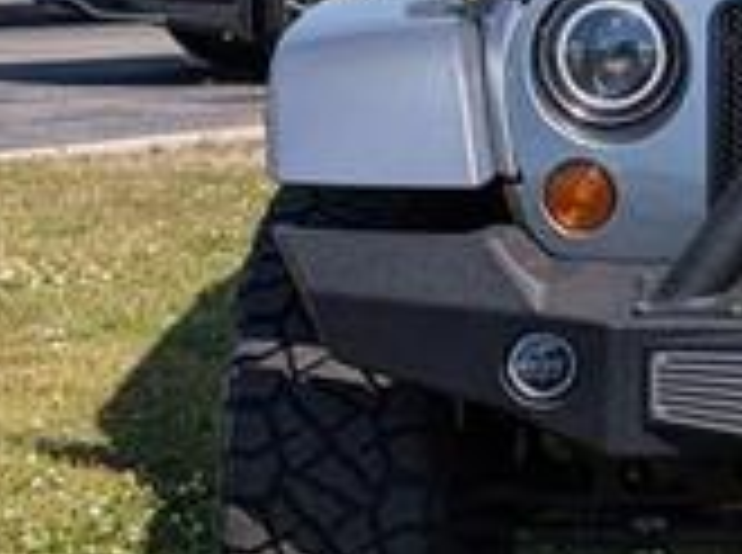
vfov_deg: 9.8
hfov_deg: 12.8
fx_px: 3208
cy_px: 135
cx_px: 949
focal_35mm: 150
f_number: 1.68
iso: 22
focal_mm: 6.9
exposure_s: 1/2500
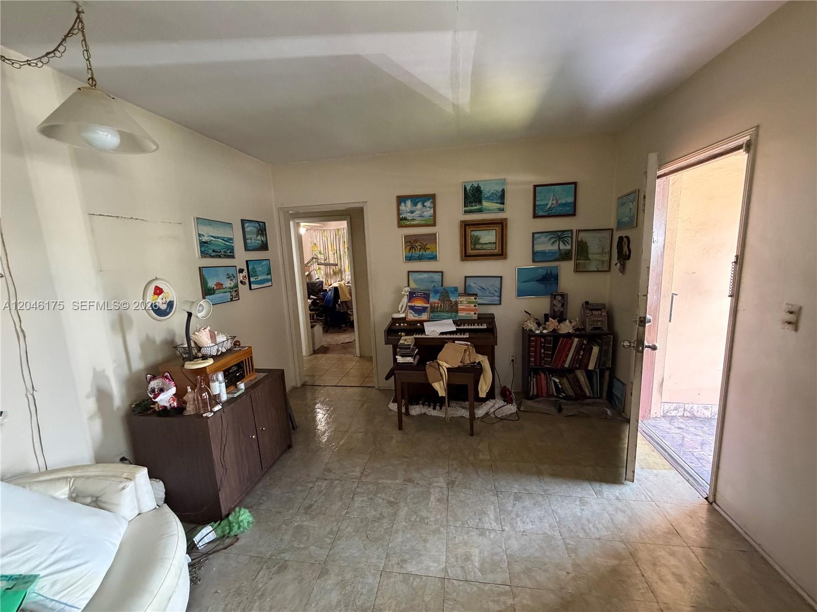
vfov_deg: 85.7
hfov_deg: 102.1
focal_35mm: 14
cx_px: 408
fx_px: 330
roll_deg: +3.2
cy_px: 306
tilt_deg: -9.2
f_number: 2.2
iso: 500
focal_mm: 2.22
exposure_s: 1/60
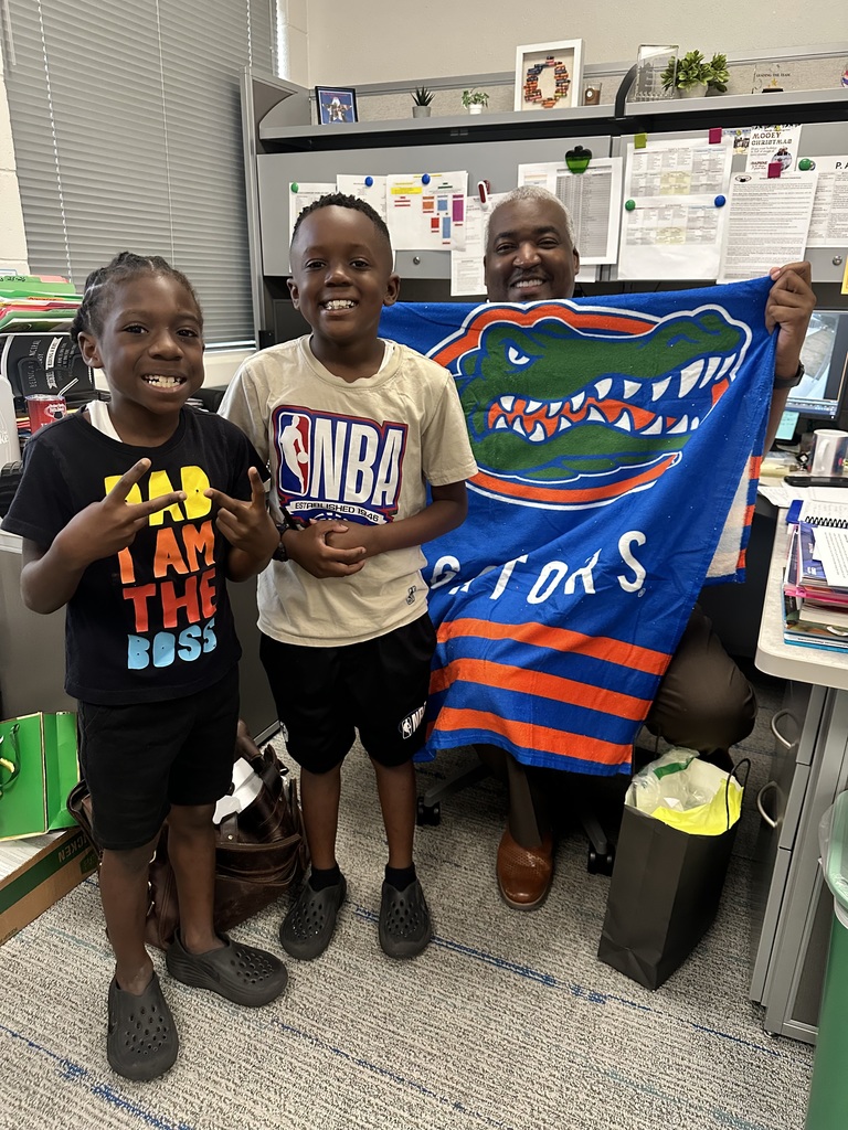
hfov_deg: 56.8
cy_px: 565
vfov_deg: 71.6
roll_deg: -2.3
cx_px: 424
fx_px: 784
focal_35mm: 24
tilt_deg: -17.9
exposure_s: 1/60
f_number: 1.78
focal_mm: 6.86
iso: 640
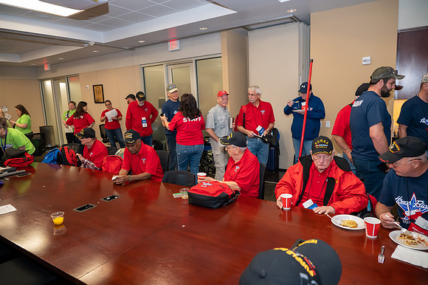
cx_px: 214
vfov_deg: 53.1
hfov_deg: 73.8
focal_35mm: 24
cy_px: 142
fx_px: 285
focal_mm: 24
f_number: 5
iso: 6400
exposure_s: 1/160
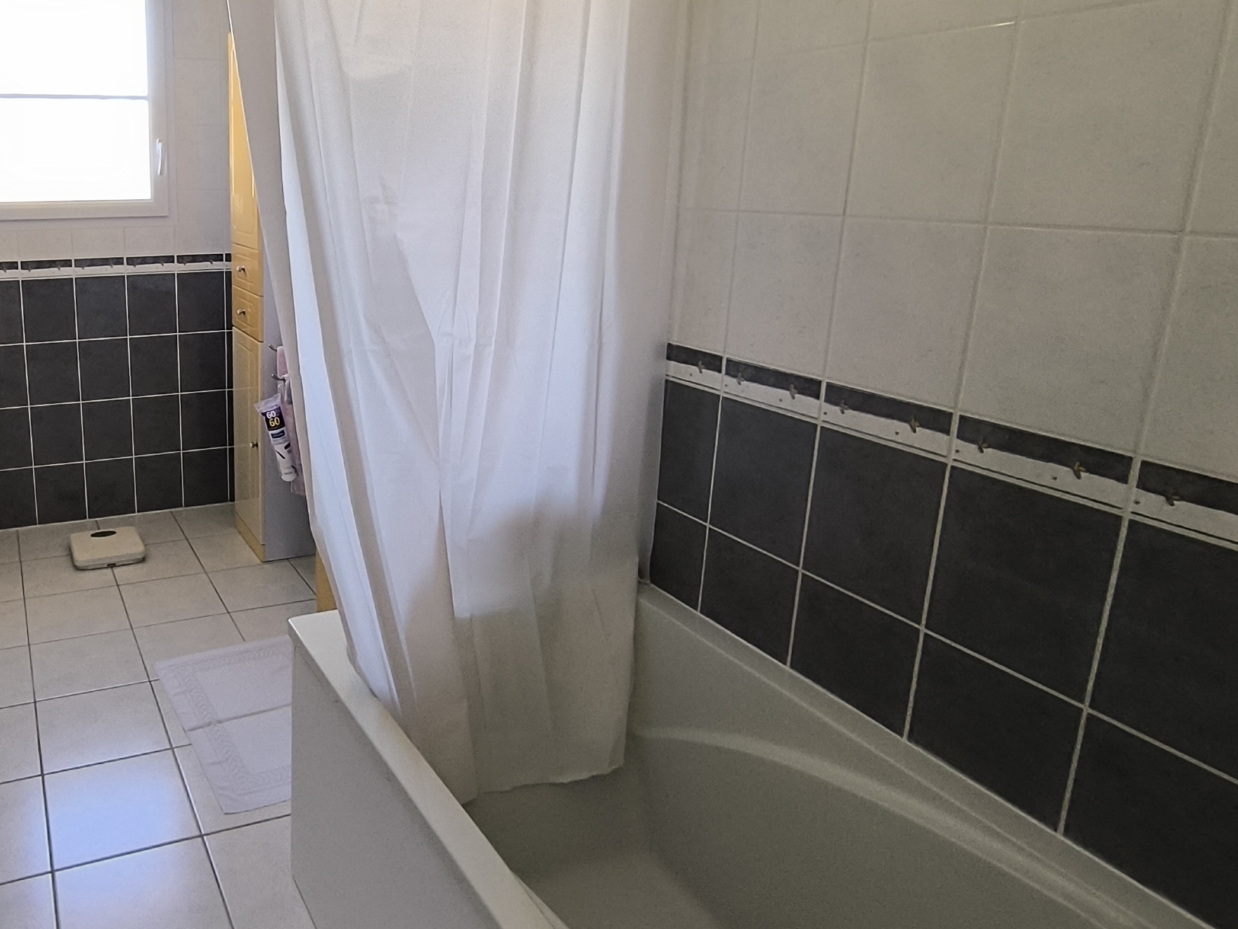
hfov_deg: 64.7
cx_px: 291
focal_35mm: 25
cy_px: 371
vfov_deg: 54.5
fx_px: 894
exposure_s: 1/60
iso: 160
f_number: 2.2
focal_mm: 1.65
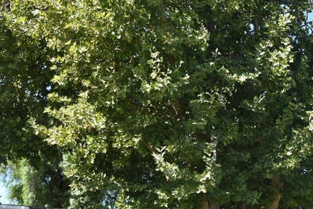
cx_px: 228
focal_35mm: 73
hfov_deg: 27.4
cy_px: 191
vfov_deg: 18.4
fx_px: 635
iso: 100
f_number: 6.3
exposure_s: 1/200
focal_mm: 24
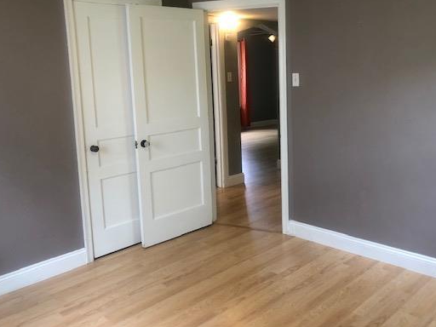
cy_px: 131
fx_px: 441
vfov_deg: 40.5
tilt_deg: -8.2
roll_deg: +1.2
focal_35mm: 35
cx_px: 268
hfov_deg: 52.2
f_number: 1.8
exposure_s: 1/30
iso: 32
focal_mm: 4
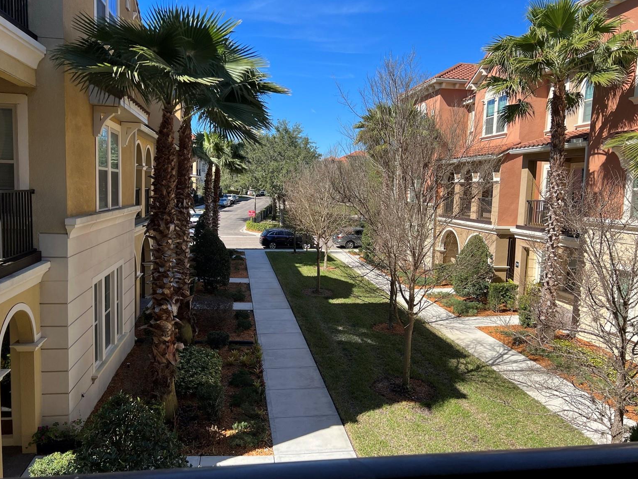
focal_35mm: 27
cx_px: 315
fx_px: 498
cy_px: 240
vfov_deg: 51.4
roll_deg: -1.6
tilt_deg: -6.2
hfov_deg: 65.3
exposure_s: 1/2165
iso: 50
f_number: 1.5
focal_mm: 5.7
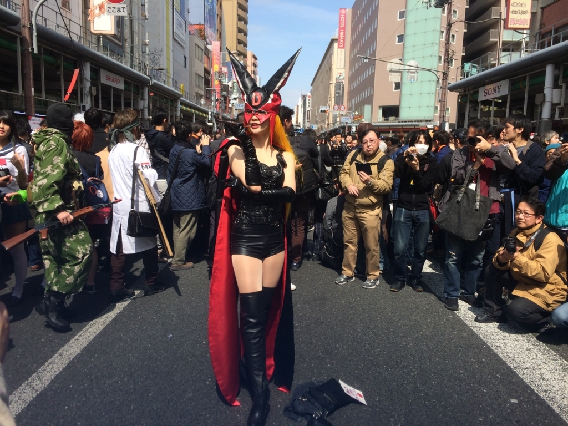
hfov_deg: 61.7
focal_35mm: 29
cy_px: 213
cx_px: 284
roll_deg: -2.0
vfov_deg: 48.2
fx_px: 476
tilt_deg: -7.8
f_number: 2.2
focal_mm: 4.15
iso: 32
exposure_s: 1/1414
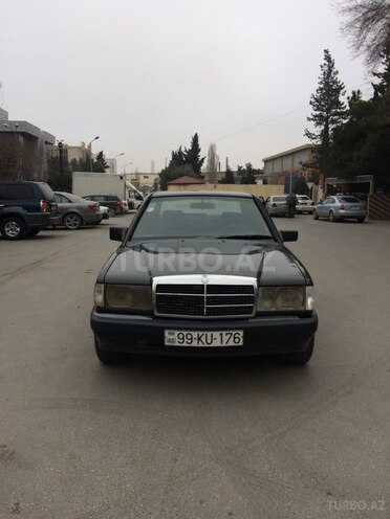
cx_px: 195
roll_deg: -0.3
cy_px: 260
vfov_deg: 61.7
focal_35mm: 29
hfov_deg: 48.2
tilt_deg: -10.2
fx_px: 436
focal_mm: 4.15
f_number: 2.2
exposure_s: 1/387
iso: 32
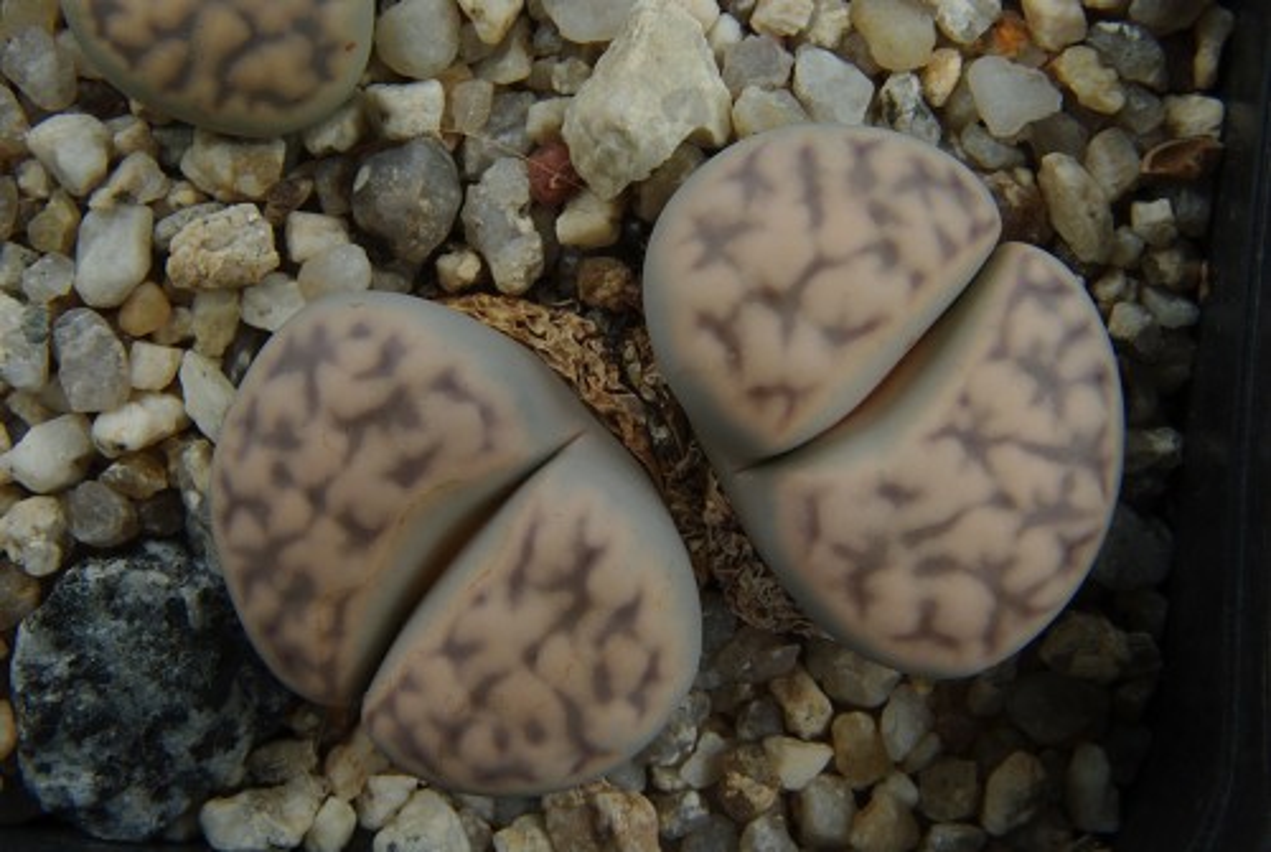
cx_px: 636
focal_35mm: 105
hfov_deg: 19.4
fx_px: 3713
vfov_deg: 13.1
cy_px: 426
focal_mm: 70
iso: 100
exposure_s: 1.5
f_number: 38
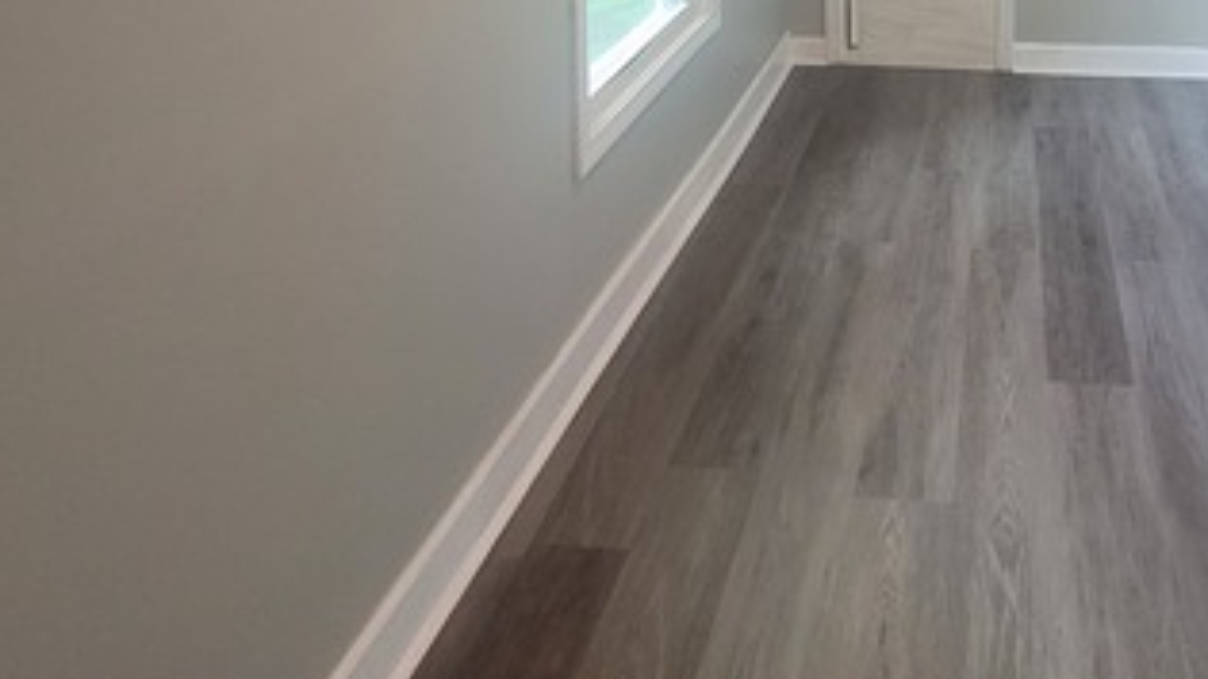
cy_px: -207
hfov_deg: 60.9
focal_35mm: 30
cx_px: 899
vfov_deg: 30.5
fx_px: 961
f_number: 2.2
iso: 200
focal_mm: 1.74
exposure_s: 1/60
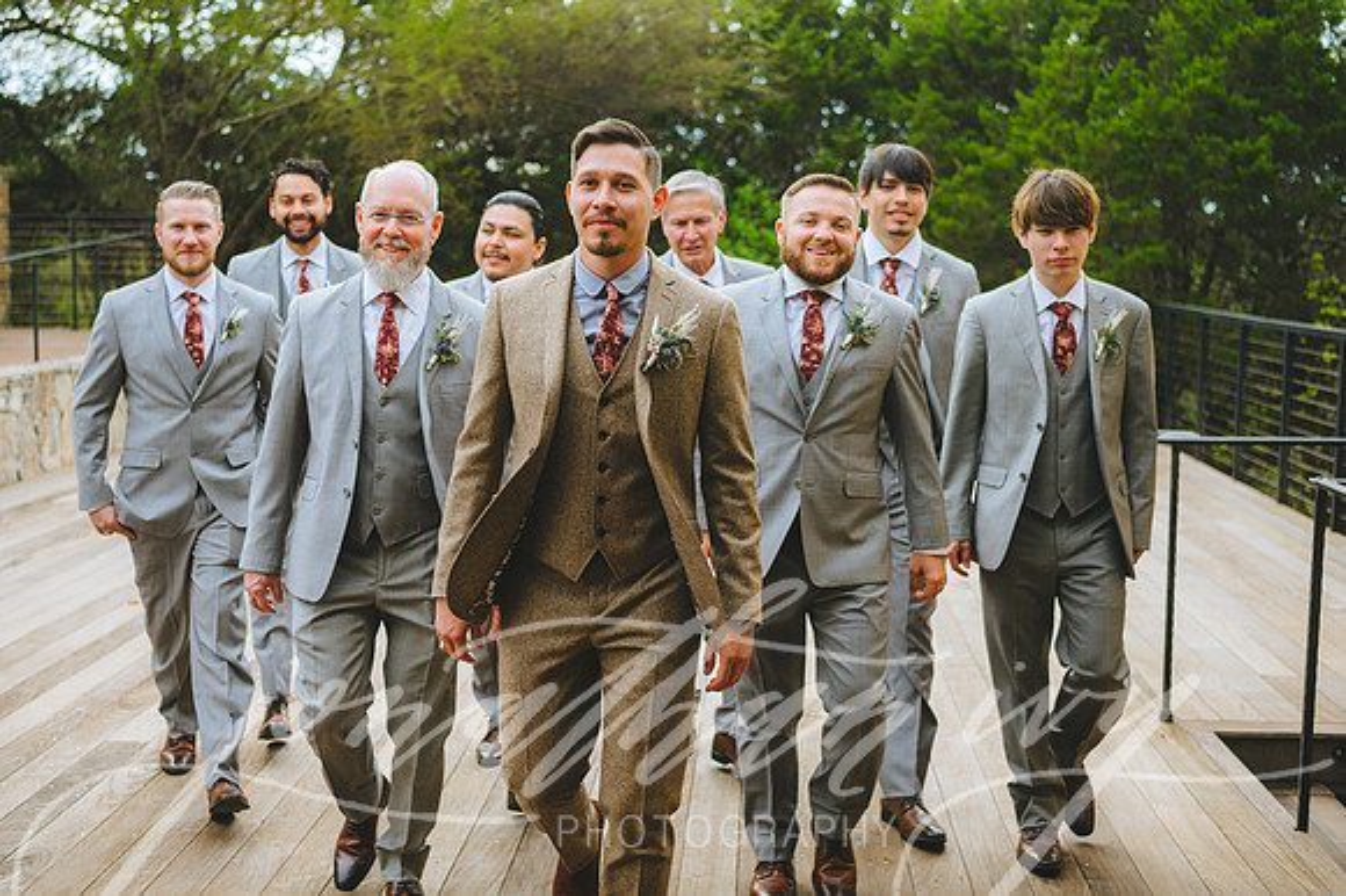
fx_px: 1818
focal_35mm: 49
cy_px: 401
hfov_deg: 40.6
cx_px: 605
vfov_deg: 27.7
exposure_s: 1/800
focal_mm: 44
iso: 200
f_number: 2.8
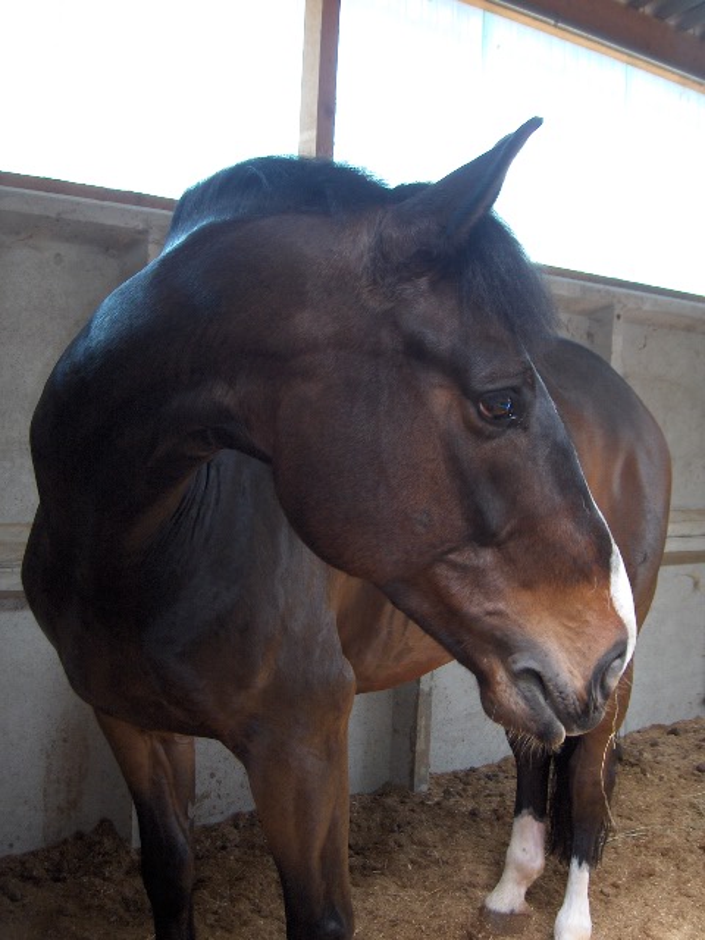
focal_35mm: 39
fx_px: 1059
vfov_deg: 47.9
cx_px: 352
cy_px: 470
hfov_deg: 36.8
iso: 100
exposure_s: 1/60
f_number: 2.8
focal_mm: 8
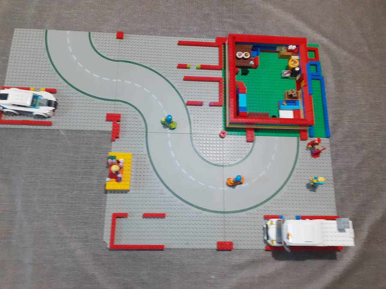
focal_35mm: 27
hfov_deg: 65.3
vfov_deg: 51.4
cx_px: 193
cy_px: 144
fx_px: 301
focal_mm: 3.6
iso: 250
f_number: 1.9
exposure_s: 1/25
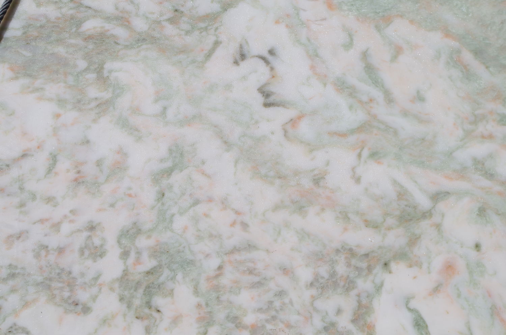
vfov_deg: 22.5
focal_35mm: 60
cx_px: 253
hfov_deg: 33.5
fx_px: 842
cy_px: 168
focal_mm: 40
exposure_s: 1/400
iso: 100
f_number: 9
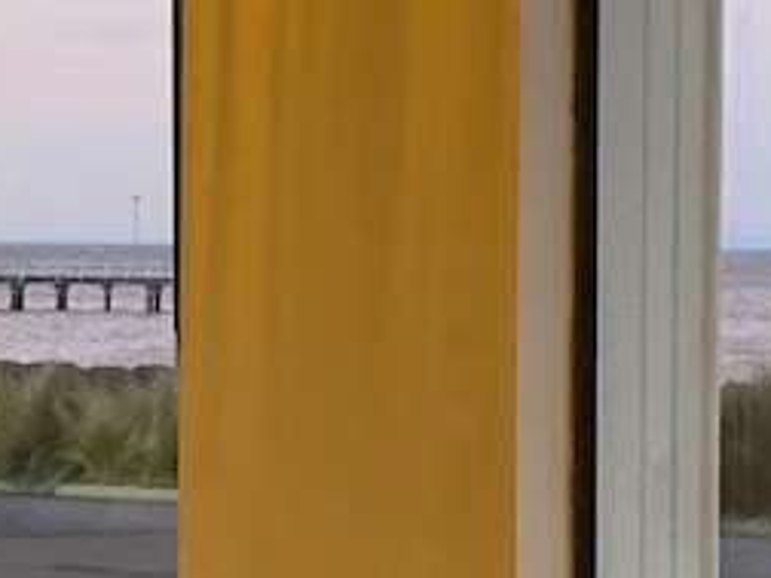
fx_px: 5524
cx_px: -434
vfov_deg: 6.0
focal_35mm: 248
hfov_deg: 7.8
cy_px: 251
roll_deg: +0.6
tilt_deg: -0.4
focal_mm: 6
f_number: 2
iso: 250
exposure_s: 1/33
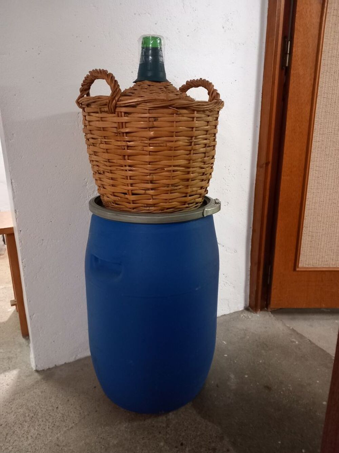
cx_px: 170
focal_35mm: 27
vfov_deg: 65.3
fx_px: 352
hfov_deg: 51.4
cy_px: 226
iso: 800
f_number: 1.8
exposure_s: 1/20
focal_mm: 4
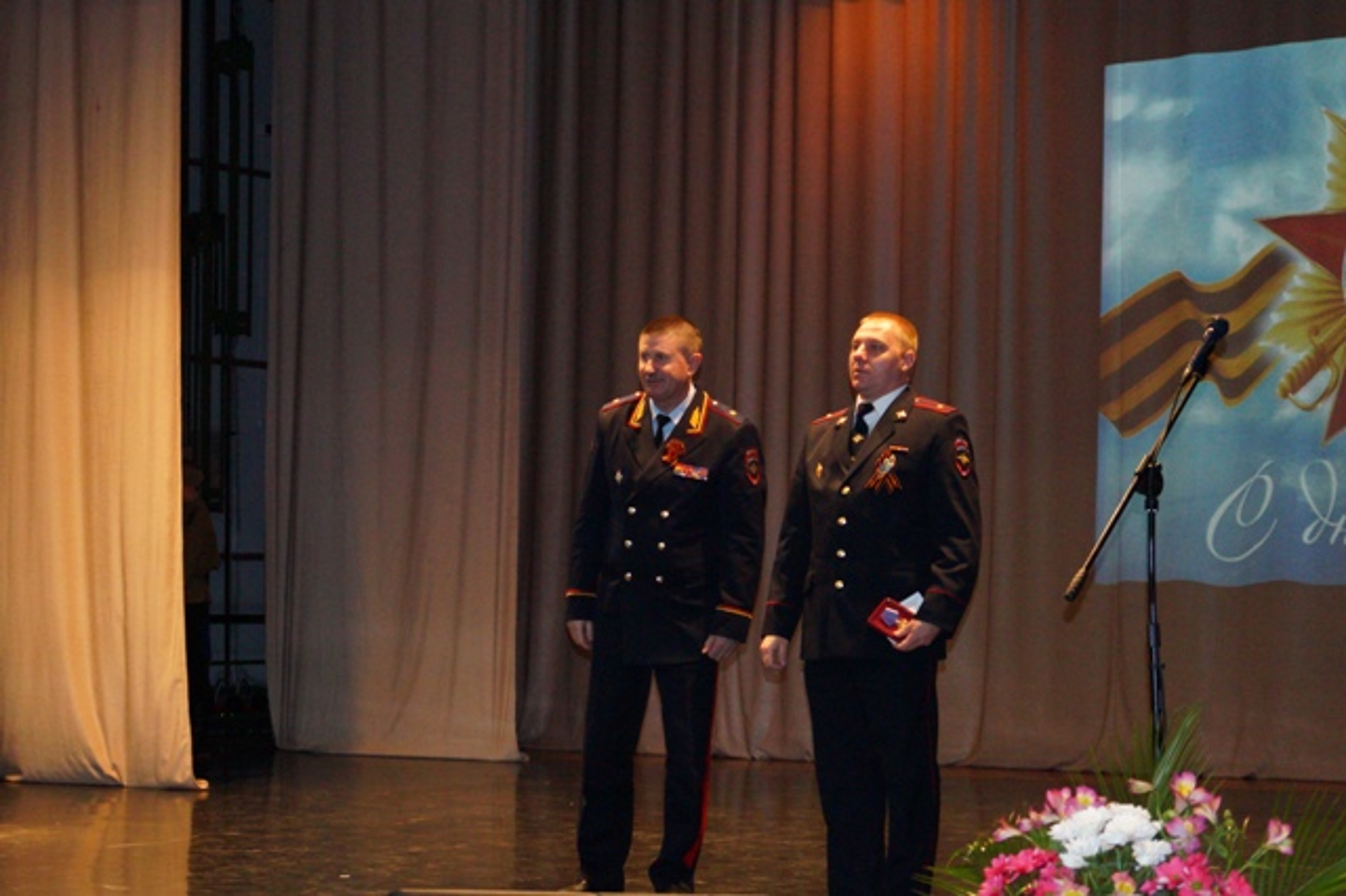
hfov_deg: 27.0
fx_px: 2803
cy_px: 448
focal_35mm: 75
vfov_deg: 18.2
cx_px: 673
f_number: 5.6
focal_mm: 50
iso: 3200
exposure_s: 1/60
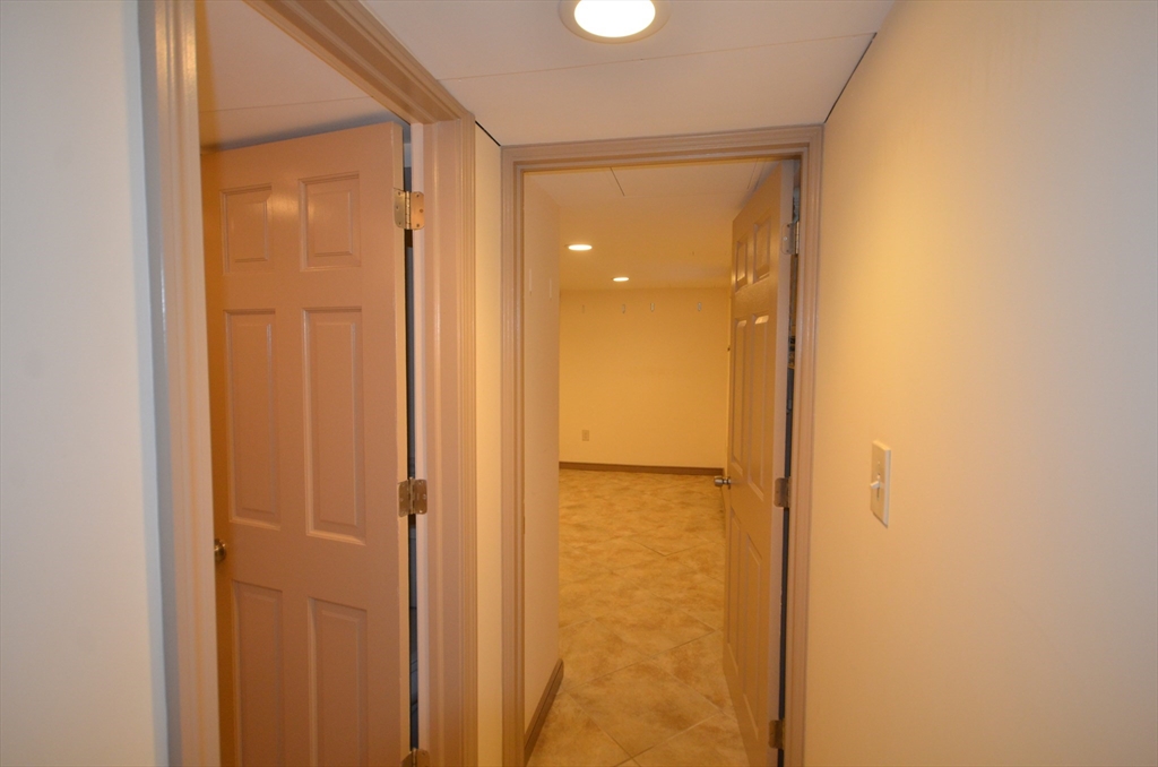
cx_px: 579
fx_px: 554
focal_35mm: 17
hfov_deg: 92.6
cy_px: 384
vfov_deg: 69.4
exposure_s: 1/60
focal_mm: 11.5
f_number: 4.2
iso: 800
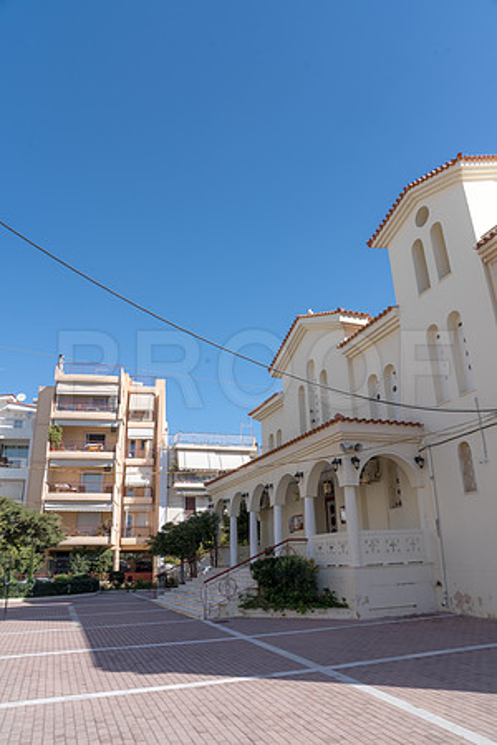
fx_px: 497
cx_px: 248
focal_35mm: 24
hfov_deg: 53.1
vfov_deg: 73.7
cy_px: 372
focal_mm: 24
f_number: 13
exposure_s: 1/160
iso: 250
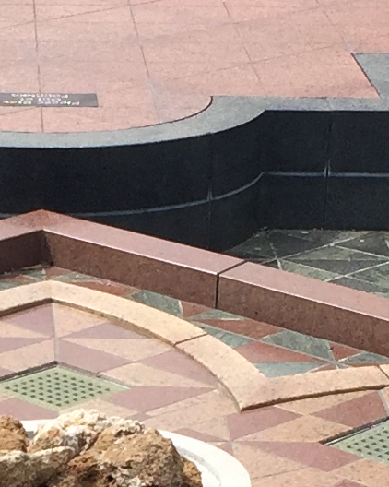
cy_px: 574
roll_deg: -0.1
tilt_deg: -22.0
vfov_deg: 10.8
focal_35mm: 175
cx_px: -20
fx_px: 2520
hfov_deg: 8.8
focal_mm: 4.15
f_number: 2.2
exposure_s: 1/1883
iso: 32
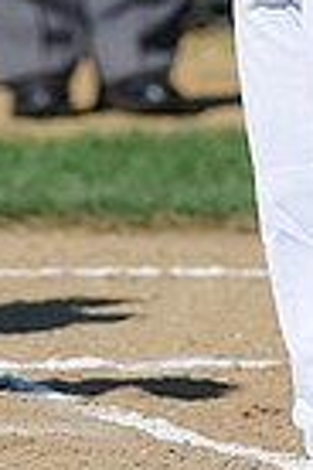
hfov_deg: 0.9
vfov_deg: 1.4
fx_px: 19118
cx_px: 158
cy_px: -262
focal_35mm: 1466
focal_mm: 300
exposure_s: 1/2500
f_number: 4
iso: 200
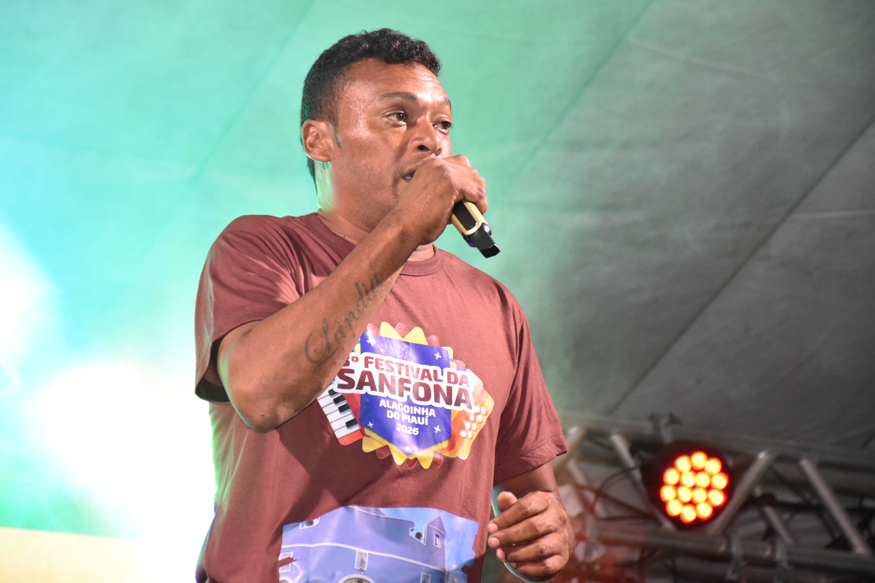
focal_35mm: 167
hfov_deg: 12.3
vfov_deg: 8.2
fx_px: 4047
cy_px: 278
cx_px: 413
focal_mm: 105
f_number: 5.6
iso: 2500
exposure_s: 1/100
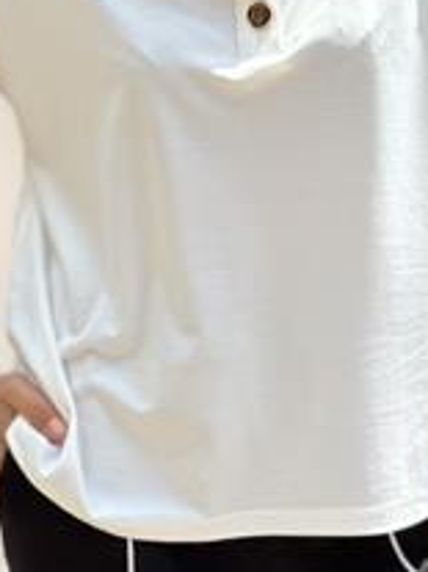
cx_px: 218
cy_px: 178
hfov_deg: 9.6
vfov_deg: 12.8
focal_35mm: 154
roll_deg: +0.5
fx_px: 2541
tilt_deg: -14.7
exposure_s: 1/727
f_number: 2.8
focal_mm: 9
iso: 32
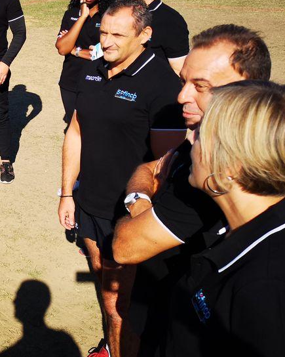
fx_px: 654
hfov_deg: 22.1
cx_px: -84
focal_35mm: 62
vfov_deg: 30.3
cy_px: 119
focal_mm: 3.95
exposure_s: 1/1883
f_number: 1.8
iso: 50
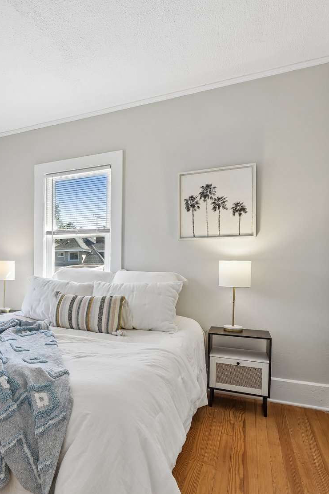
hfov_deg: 48.6
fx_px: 329
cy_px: 268
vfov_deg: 73.6
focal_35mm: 24
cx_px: 45
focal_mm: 13
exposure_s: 1/8
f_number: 10
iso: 100
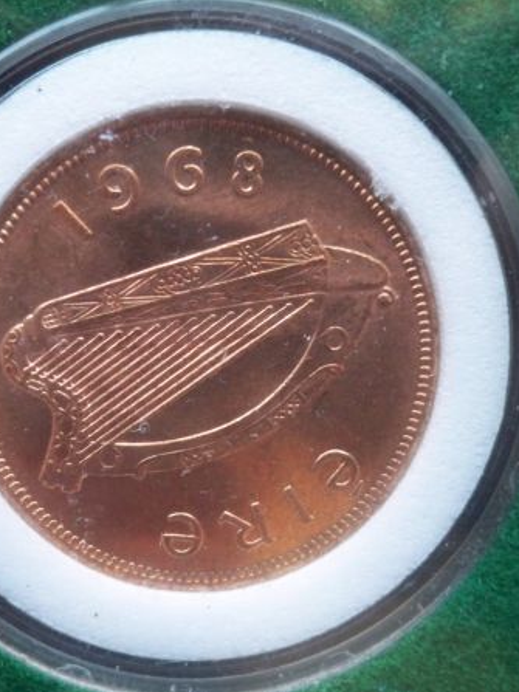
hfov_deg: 30.4
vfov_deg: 40.4
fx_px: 940
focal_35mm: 47
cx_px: 132
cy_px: 345
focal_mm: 6.3
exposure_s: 1/60
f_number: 3.1
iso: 400
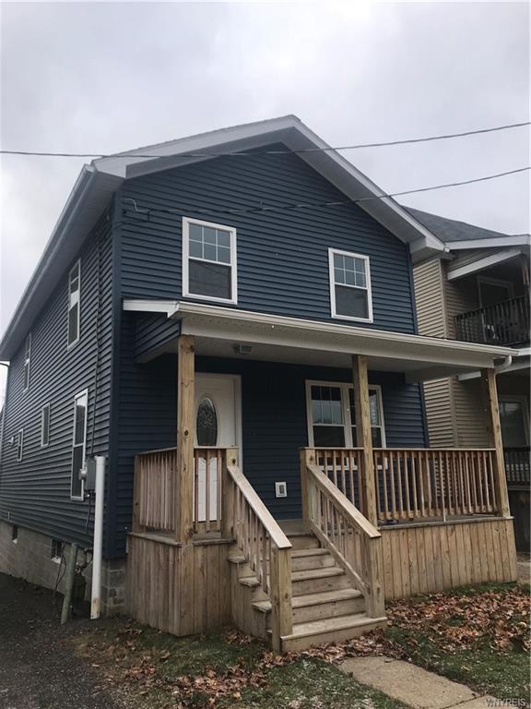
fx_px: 573
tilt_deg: +13.4
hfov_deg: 49.7
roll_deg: -0.7
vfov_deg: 63.4
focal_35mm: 28
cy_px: 354
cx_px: 266
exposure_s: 1/825
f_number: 1.8
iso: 20
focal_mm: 3.99
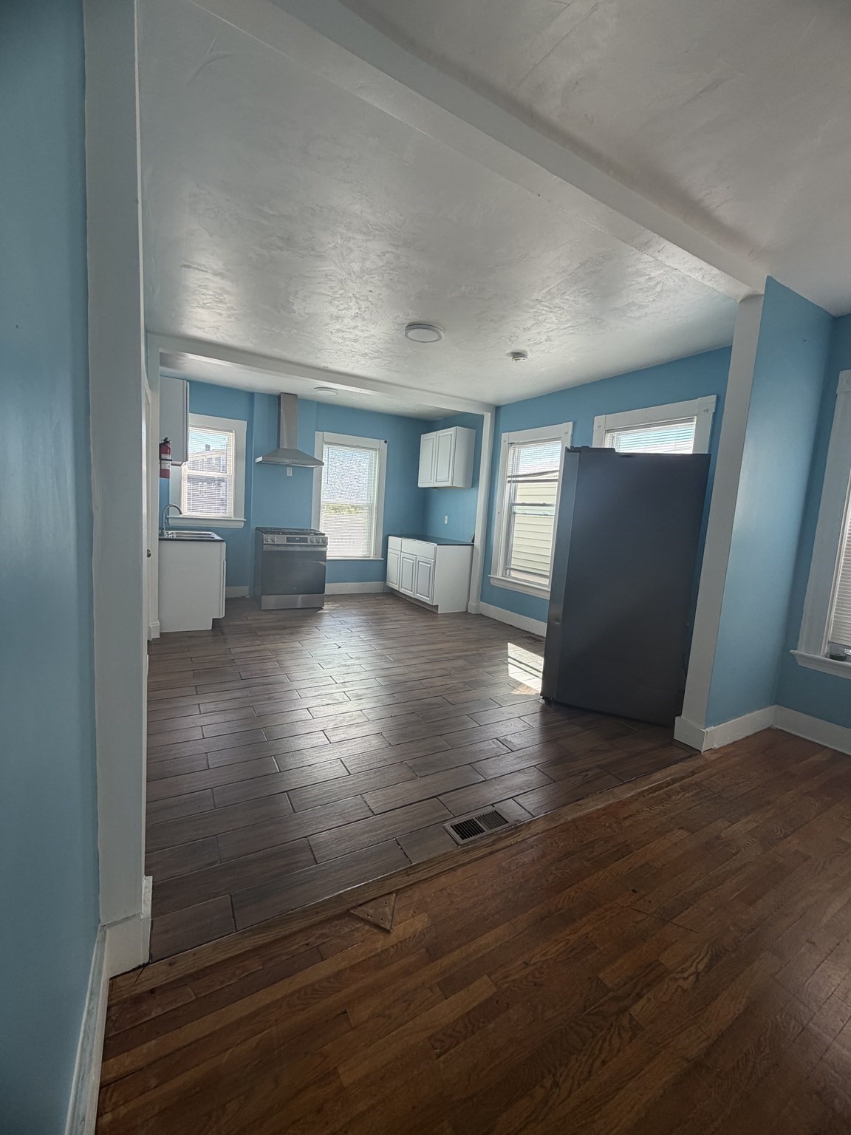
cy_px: 568
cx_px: 426
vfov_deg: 102.1
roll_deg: -3.0
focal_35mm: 14
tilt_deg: -7.0
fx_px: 459
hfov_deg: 85.7
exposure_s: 1/138
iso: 40
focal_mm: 2.22
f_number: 2.2
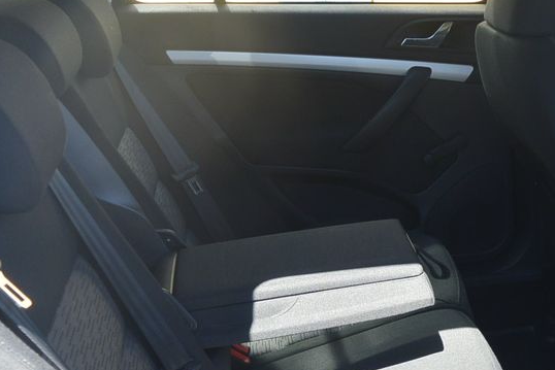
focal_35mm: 59
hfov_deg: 32.8
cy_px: 342
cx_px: 459
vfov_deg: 22.4
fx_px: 910
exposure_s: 1/200
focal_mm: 11.8
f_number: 3.8
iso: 160
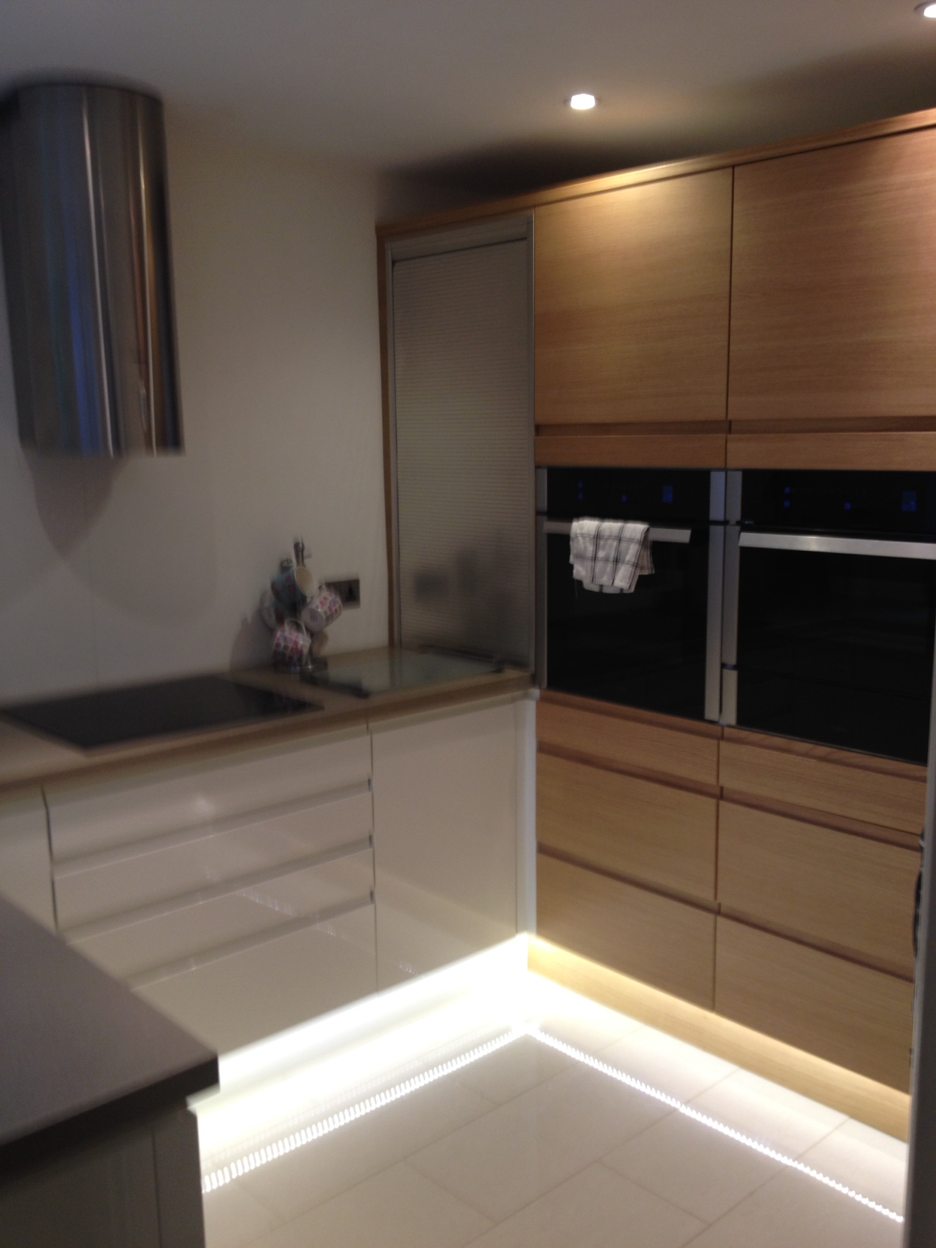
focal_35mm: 35
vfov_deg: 52.6
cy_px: 624
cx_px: 468
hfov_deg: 40.7
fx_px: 1262
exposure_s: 1/20
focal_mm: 4.28
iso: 50
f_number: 2.4
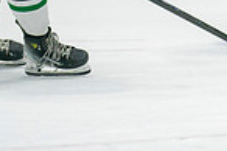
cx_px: 375
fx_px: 4932
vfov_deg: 1.7
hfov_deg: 2.6
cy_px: -141
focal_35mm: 783
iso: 800
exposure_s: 1/640
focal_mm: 145
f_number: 2.8
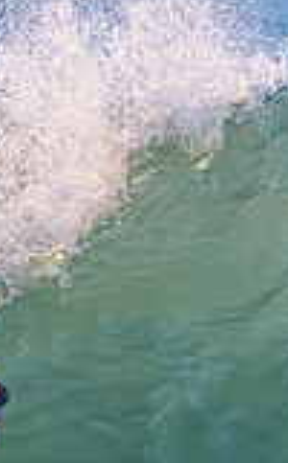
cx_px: -29
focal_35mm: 2239
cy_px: 642
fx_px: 28245
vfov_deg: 0.9
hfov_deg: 0.6
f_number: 5.6
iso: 640
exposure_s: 1/2000
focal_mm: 500
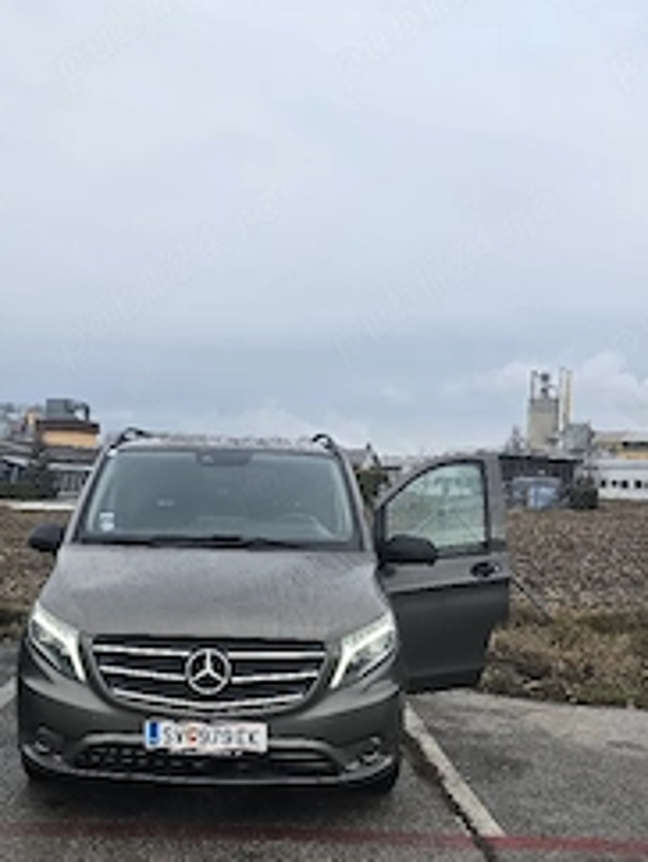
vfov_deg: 47.9
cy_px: 595
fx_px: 947
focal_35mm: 38
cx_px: 239
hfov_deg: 37.5
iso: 25
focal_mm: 6.3
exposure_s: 1/182
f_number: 1.7
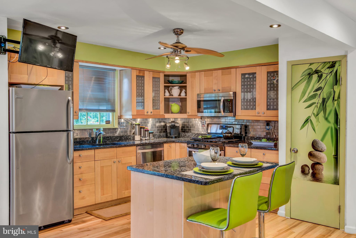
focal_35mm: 35
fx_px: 346
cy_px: 119
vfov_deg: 37.9
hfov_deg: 54.4
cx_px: 178
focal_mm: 35
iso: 320
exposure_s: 1/1.25
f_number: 7.1
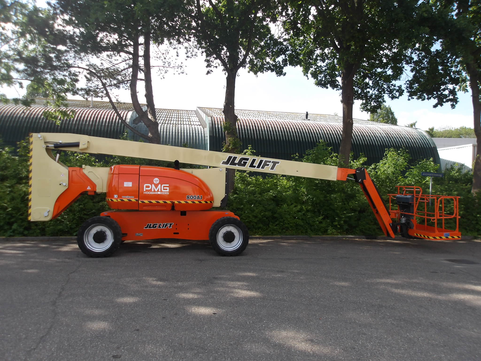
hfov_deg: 65.3
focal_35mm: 27
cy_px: 180
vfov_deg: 51.4
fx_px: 375
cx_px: 240
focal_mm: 4.9
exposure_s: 1/542
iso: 100
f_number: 3
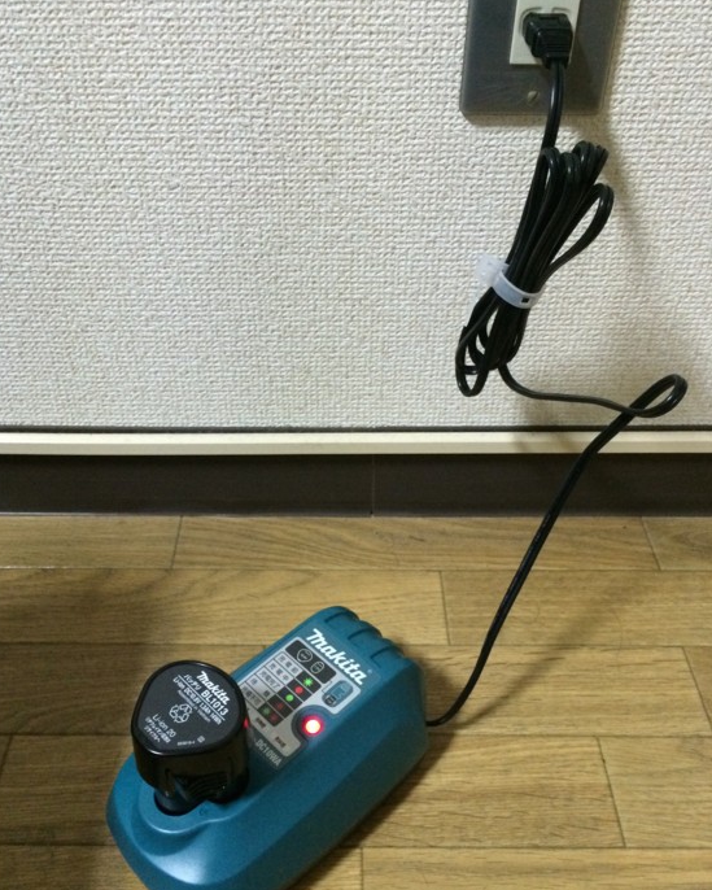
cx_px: 336
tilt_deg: -39.7
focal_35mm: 33
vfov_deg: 54.2
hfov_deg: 44.5
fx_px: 869
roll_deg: +0.2
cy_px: 462
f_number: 2.2
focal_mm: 4.15
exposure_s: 1/20
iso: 320
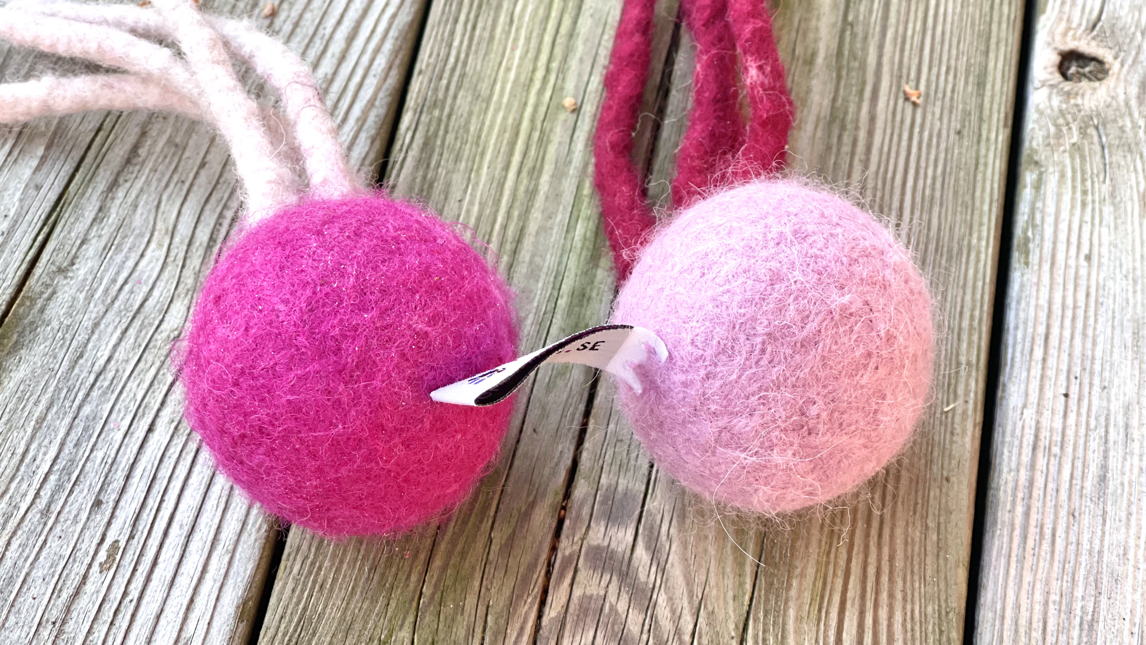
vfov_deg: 17.2
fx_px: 2127
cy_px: 286
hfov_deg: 30.2
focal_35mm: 70
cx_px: 572
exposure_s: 1/121
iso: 100
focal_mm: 7.5
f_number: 2.2
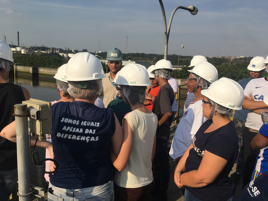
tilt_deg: -9.6
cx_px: 134
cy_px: 100
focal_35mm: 29
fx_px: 225
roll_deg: -3.2
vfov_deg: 48.2
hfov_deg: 61.7
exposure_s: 1/2198
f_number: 2.2
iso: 25
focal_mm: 4.15
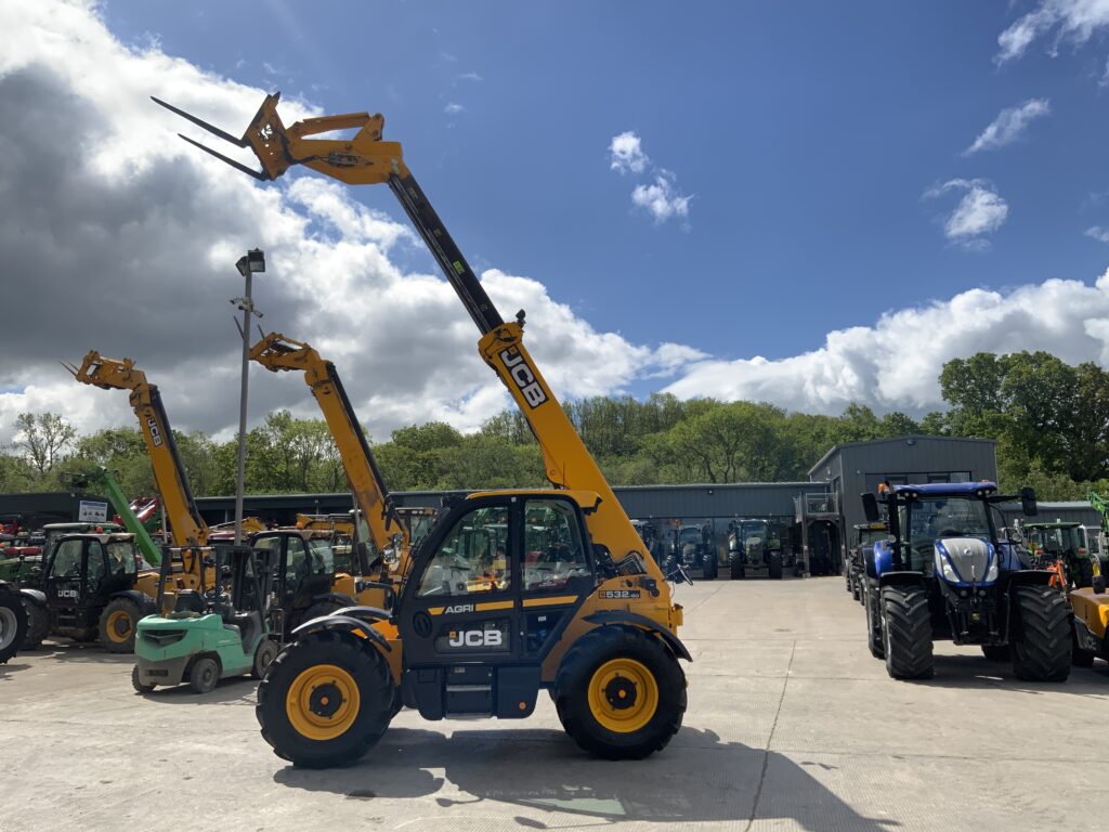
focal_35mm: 29
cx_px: 554
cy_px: 416
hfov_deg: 61.7
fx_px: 929
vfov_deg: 48.2
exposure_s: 1/1490
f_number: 1.8
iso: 16
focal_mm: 3
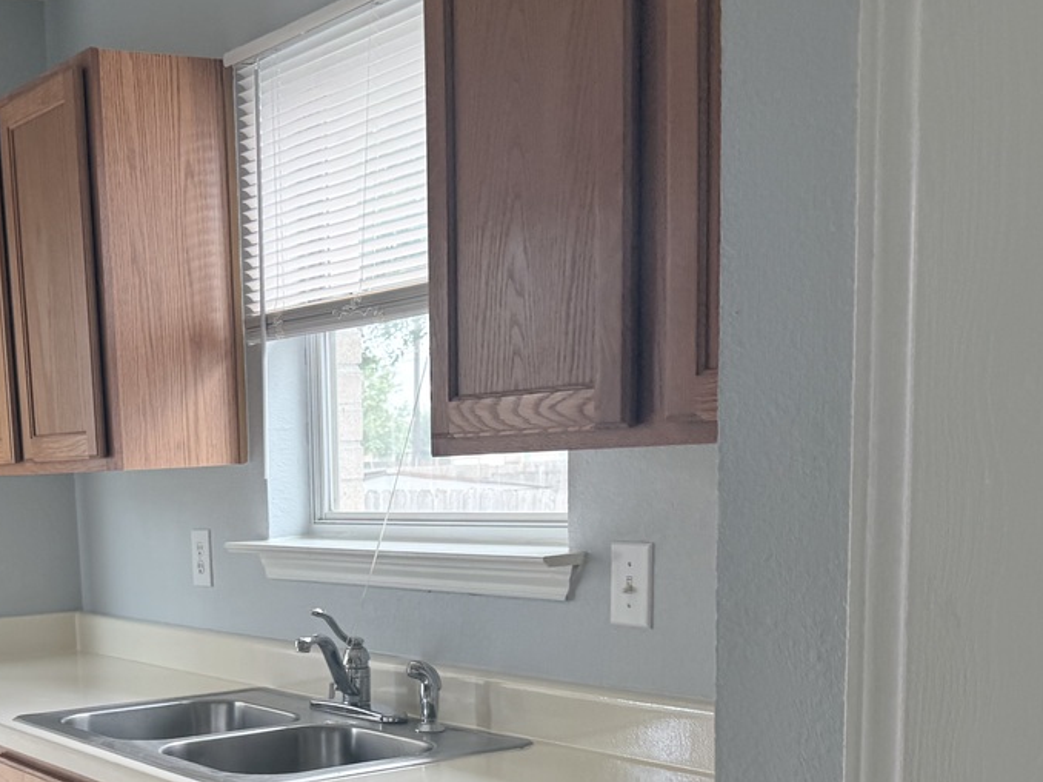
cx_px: 198
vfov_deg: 27.4
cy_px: 716
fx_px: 1536
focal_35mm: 51
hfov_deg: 36.2
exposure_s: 1/121
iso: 80
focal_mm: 6.76
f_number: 1.78
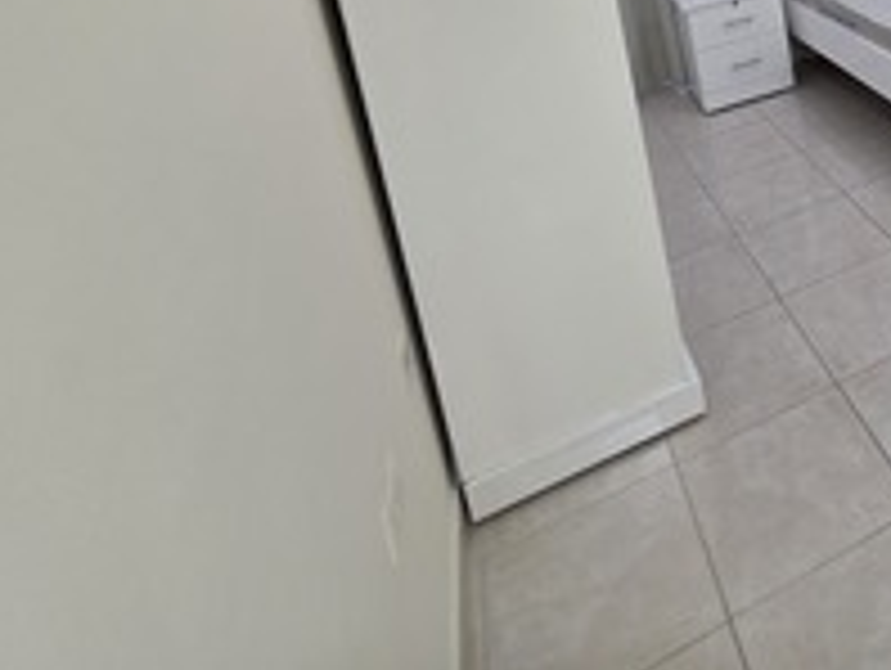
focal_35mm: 30
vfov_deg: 37.8
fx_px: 773
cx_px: 862
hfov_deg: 50.3
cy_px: -92
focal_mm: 2.2
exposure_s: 1/50
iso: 160
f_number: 1.9
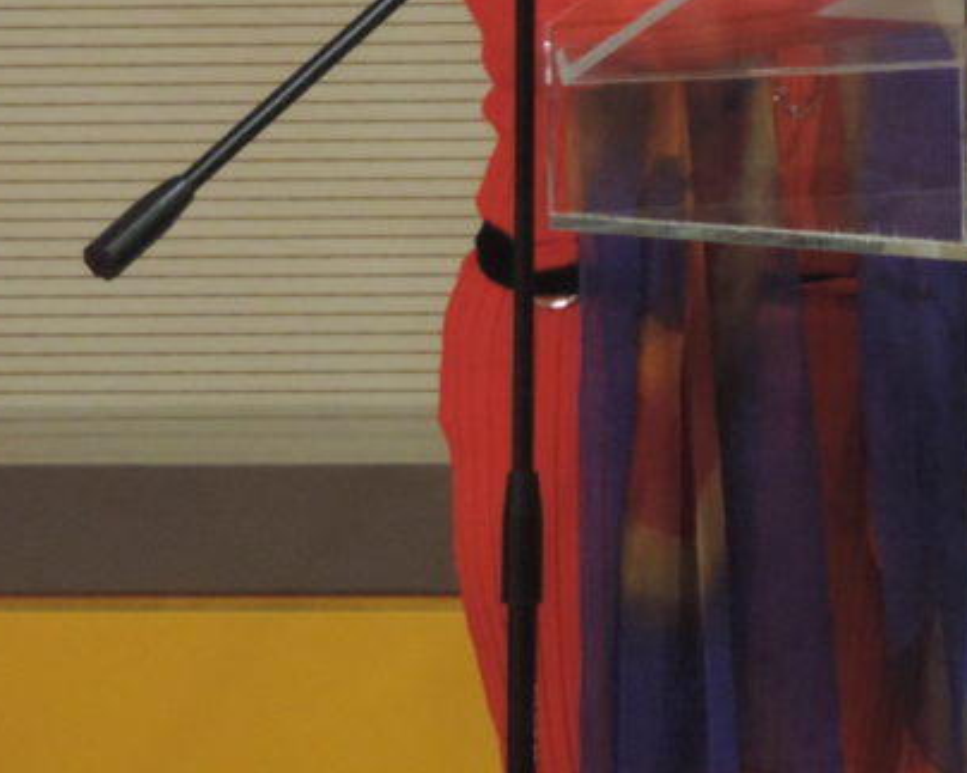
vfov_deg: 4.3
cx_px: 847
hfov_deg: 5.4
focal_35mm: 359
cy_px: 144
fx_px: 10272
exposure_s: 1/13
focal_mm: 25.8
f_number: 4.4
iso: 800
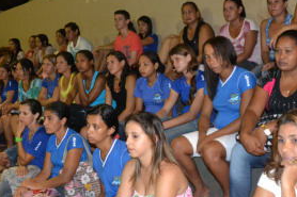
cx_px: 155
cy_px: 112
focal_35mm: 54
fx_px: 445
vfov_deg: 25.0
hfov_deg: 36.9
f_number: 3.5
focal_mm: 20
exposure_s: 1/60
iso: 3200
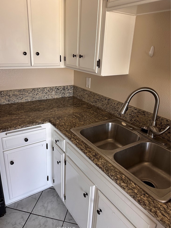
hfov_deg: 54.9
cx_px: 82
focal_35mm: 25
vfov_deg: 69.4
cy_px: 114
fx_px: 165
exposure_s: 1/112
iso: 250
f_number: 1.78
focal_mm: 6.86
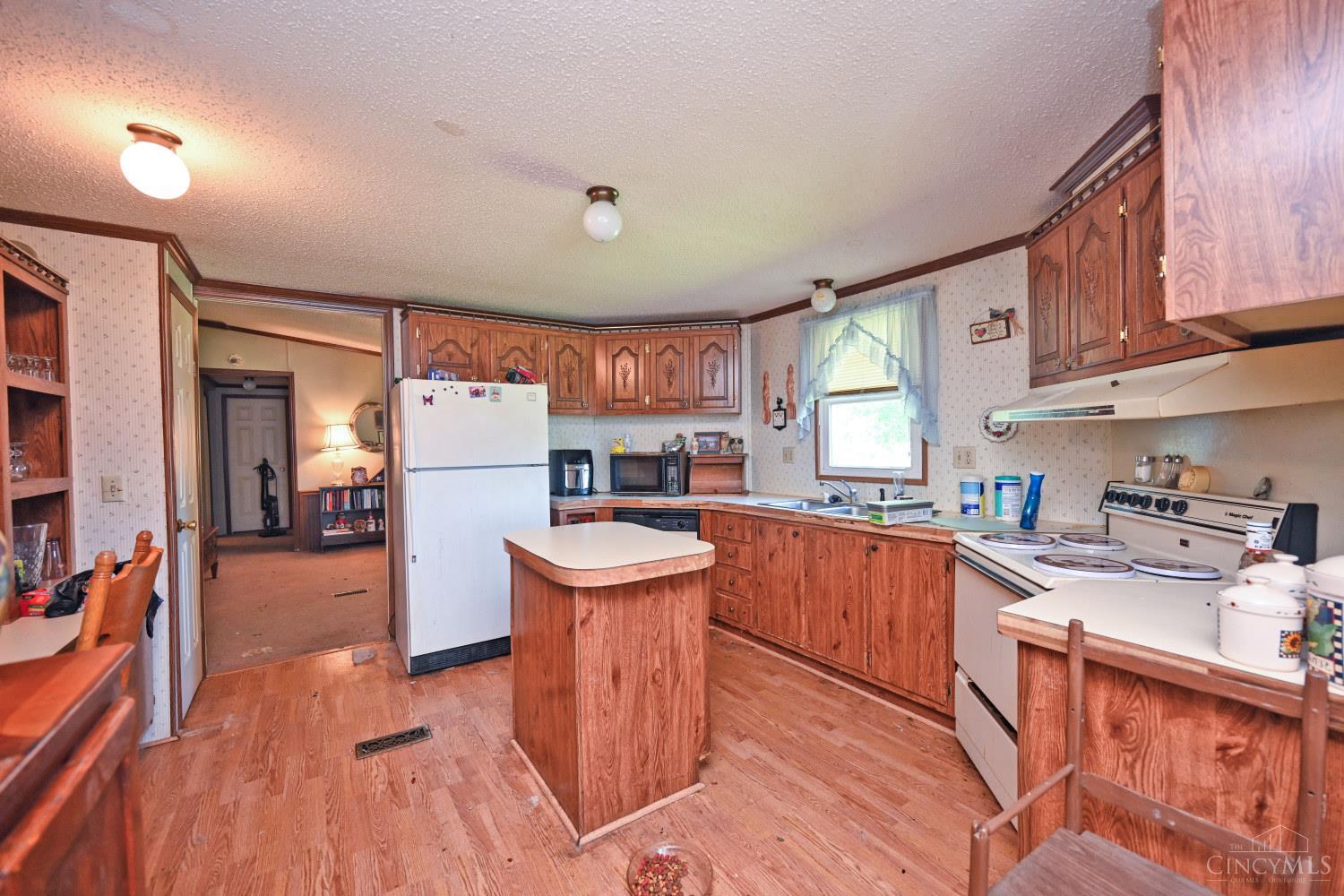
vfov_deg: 81.2
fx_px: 523
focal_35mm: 14
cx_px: 672
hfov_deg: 104.3
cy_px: 448
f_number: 4
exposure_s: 1/60
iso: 900
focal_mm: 14
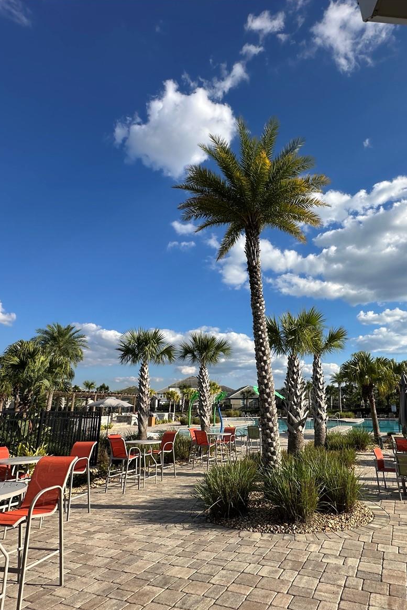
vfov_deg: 84.0
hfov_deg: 61.5
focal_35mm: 20
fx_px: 339
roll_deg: +1.0
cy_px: 312
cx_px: 239
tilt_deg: +15.8
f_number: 2.2
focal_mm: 2.22
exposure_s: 1/2174
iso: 40
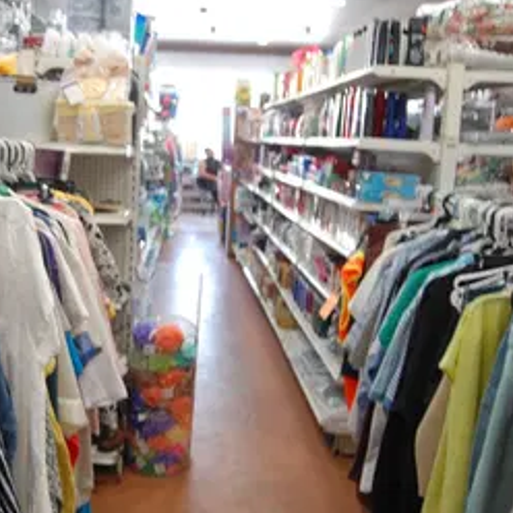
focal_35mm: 37
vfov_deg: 44.9
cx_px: 165
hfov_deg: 44.2
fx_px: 620
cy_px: 259
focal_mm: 18
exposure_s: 1/10
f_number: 3.5
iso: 200
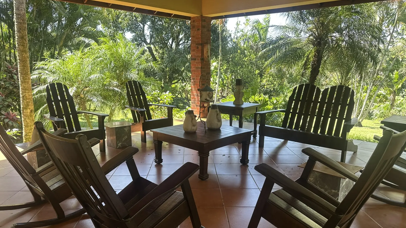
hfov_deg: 69.9
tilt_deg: -14.0
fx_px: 291
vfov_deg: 42.7
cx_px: 200
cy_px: 137
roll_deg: -0.7
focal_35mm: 27
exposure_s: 1/229
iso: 64
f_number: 1.78
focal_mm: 6.86
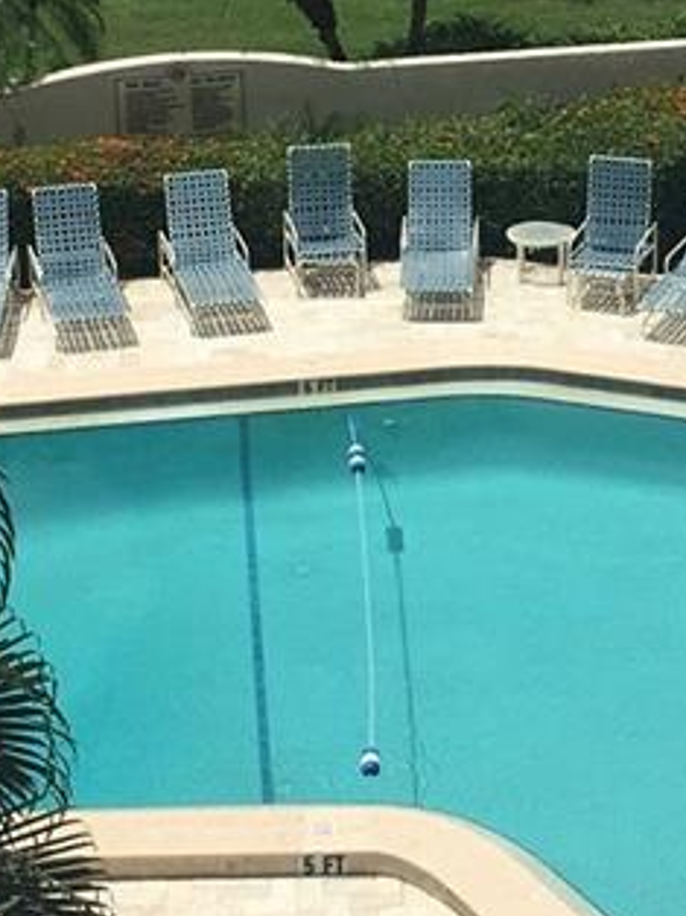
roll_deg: +0.2
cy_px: 64
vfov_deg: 17.4
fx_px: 2937
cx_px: 479
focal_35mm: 111
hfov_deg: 13.3
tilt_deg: -17.0
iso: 25
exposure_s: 1/2137
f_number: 2.2
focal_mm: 4.15
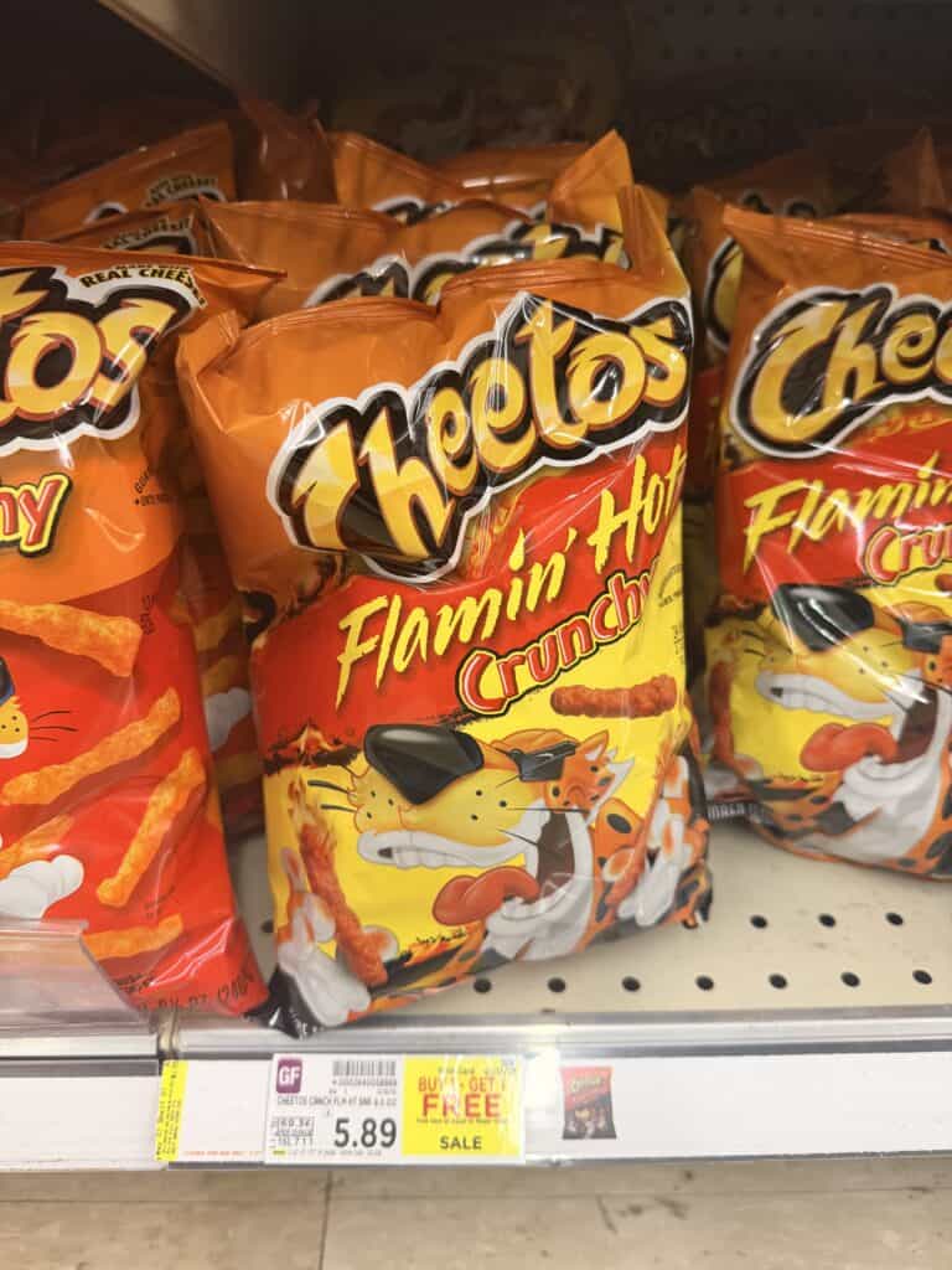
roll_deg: +0.3
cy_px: 635
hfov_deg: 56.8
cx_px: 476
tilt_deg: -35.2
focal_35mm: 24
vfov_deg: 71.6
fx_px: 880
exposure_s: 1/63
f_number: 1.78
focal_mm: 6.76
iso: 200
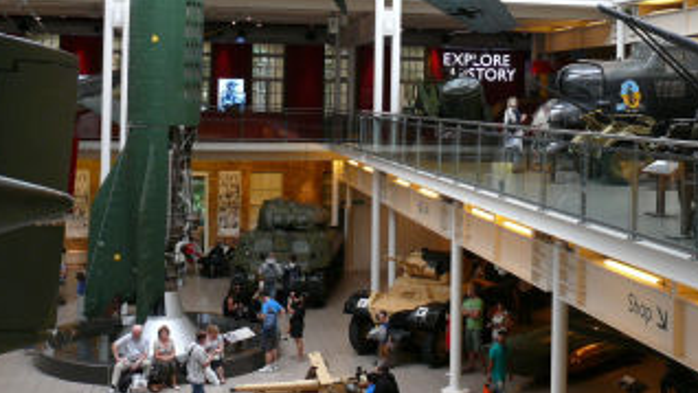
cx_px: 483
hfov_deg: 37.9
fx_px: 1000
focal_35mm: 54
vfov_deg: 21.9
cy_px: 70
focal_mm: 7.4
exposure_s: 1/30
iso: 160
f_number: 2.8
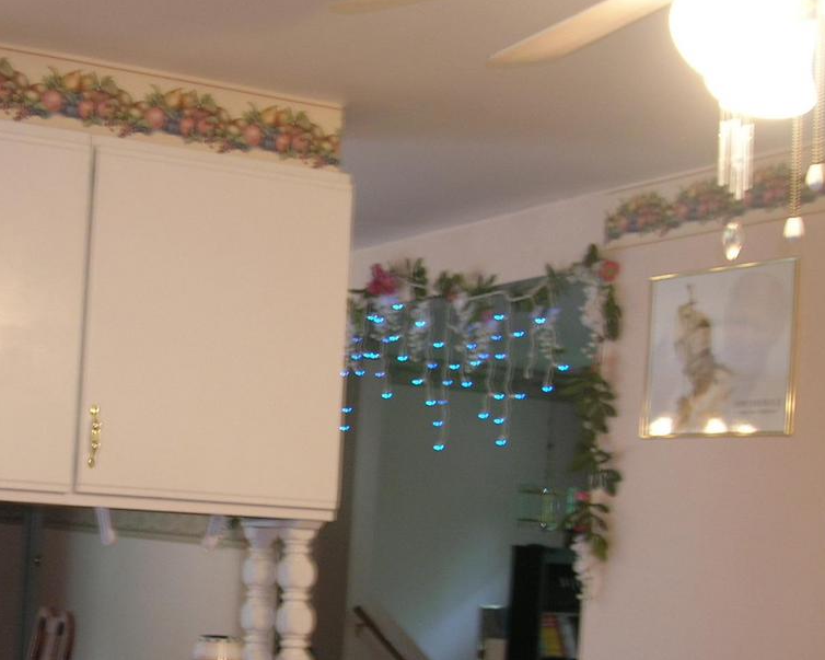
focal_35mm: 63
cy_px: 487
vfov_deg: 24.0
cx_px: 136
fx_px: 1538
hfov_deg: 29.2
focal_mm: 6.4
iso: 50
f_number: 3
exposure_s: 1/3.7
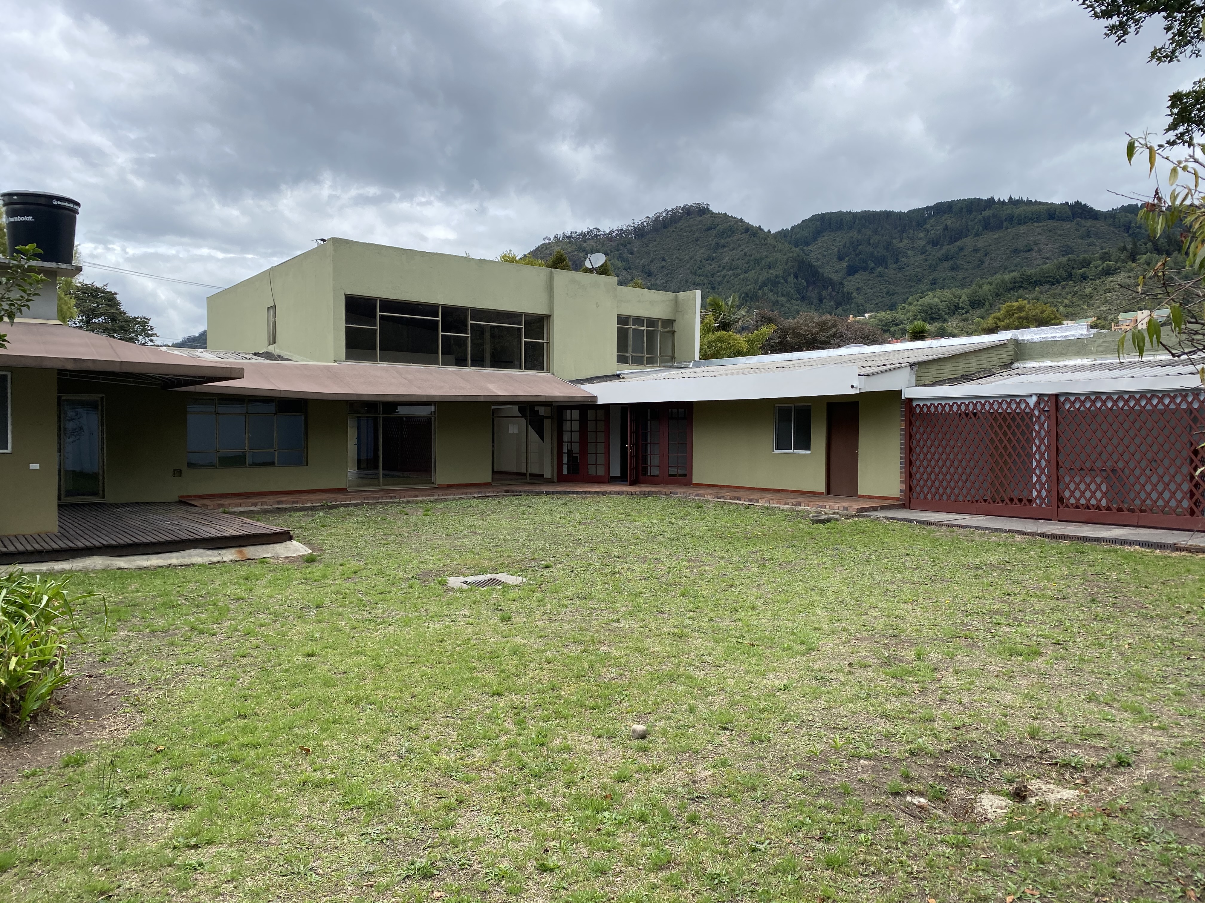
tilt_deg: -1.5
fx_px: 905
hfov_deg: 67.3
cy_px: 452
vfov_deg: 53.1
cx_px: 602
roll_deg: +0.1
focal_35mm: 26
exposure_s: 1/2268
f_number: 1.8
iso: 32
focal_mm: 4.25
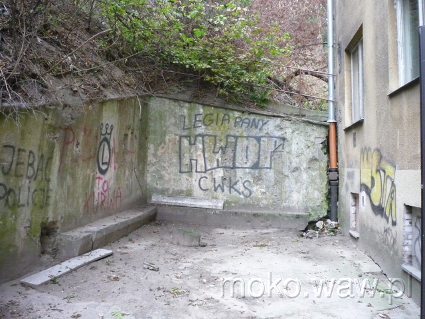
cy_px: 160
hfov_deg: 56.8
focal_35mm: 32
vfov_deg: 44.2
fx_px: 393
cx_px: 212
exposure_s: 1/100
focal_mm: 5.2
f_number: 3.3
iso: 800
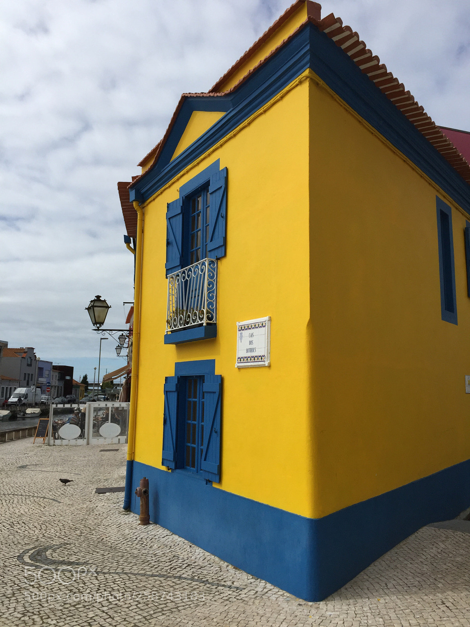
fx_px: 525
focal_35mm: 29
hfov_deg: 48.2
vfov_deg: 61.7
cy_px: 314
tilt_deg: +9.9
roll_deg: -1.8
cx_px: 235
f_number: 2.2
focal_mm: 4.15
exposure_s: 1/4950
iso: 32
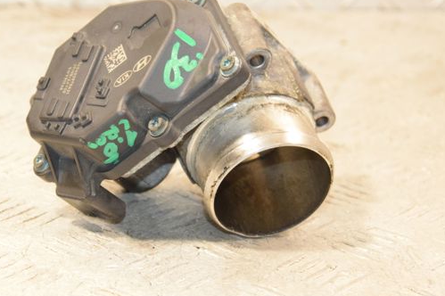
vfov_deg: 10.8
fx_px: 1569
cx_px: 194
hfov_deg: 16.1
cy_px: 136
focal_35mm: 127
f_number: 5.6
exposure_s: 1/125
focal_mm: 66
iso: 1600
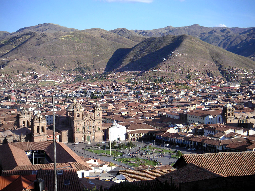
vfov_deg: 21.3
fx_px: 508
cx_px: 128
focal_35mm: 69
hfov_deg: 28.2
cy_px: 96
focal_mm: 10.7
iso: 50
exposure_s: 1/500
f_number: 3.1
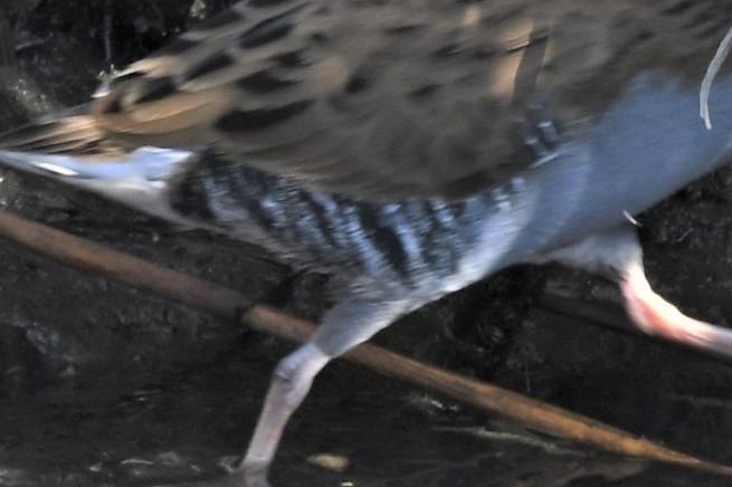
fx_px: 23472
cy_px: 153
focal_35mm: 1155
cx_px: 515
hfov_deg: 1.8
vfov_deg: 1.2
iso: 320
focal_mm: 480
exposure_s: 1/320
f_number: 7.1
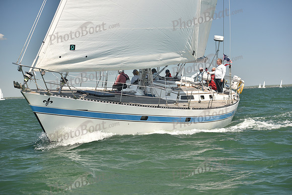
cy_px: 98
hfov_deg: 28.8
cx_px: 146
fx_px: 568
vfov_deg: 19.5
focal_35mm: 70
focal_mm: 70
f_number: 4.5
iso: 250
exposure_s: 1/800
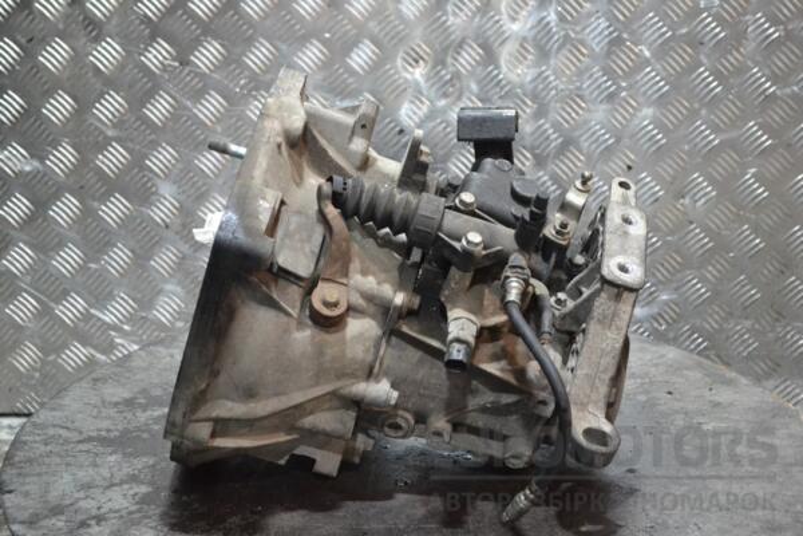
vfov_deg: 20.2
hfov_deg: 29.9
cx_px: 402
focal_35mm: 68
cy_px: 268
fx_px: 1506
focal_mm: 45
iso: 3200
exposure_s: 1/30
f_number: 5.3
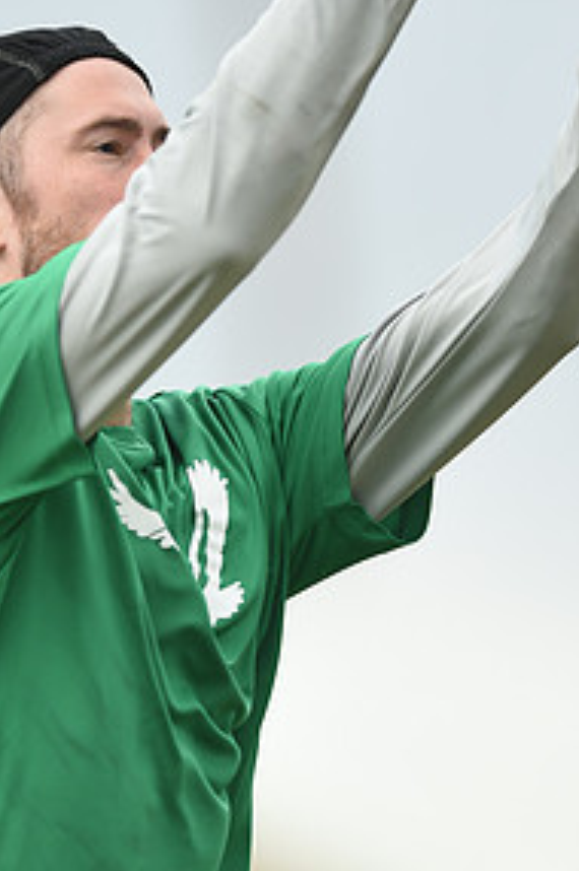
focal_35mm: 811
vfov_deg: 2.5
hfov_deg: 1.7
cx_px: 219
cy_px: 536
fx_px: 19611
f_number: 2.8
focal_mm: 400
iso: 160
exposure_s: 1/1250
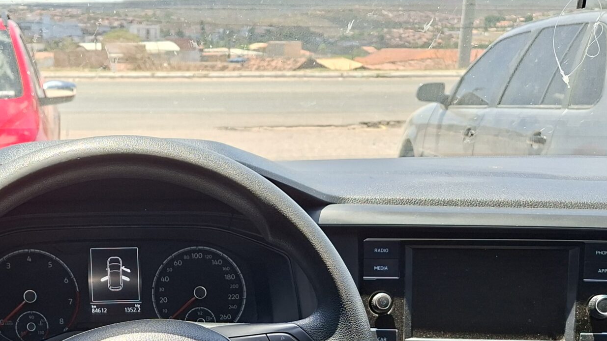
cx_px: 141
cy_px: 426
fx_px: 837
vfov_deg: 21.2
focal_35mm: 52
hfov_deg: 38.7
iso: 50
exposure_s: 1/266
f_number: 1.8
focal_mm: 5.54
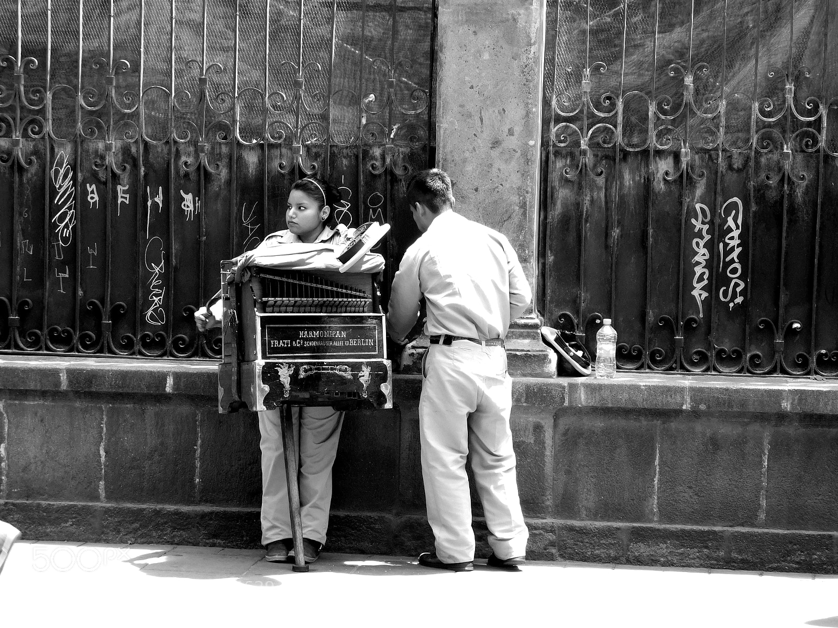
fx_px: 2397
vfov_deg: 14.9
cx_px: 419
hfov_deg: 19.8
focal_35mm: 99
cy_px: 314
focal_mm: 17.6
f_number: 4.6
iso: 125
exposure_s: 1/100
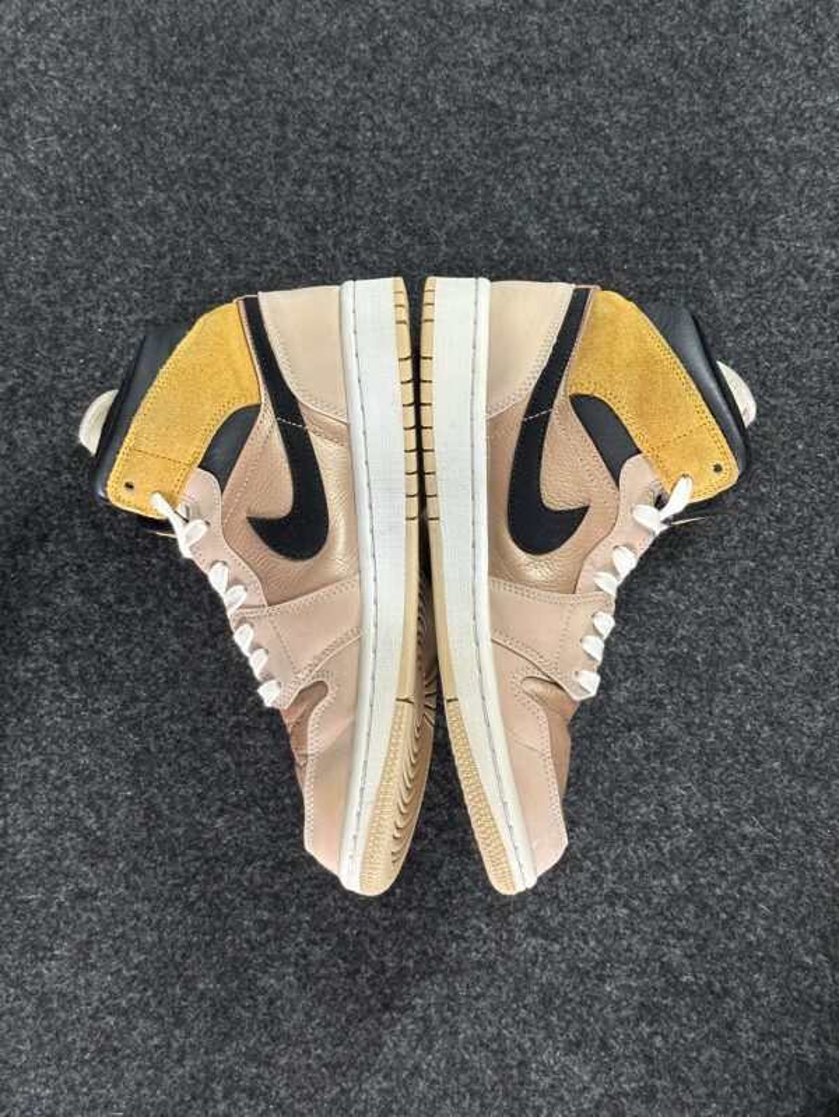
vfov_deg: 39.6
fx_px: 1550
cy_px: 558
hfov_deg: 30.3
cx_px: 420
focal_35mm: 48
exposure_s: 1/50
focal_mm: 6.86
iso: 250
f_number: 1.78
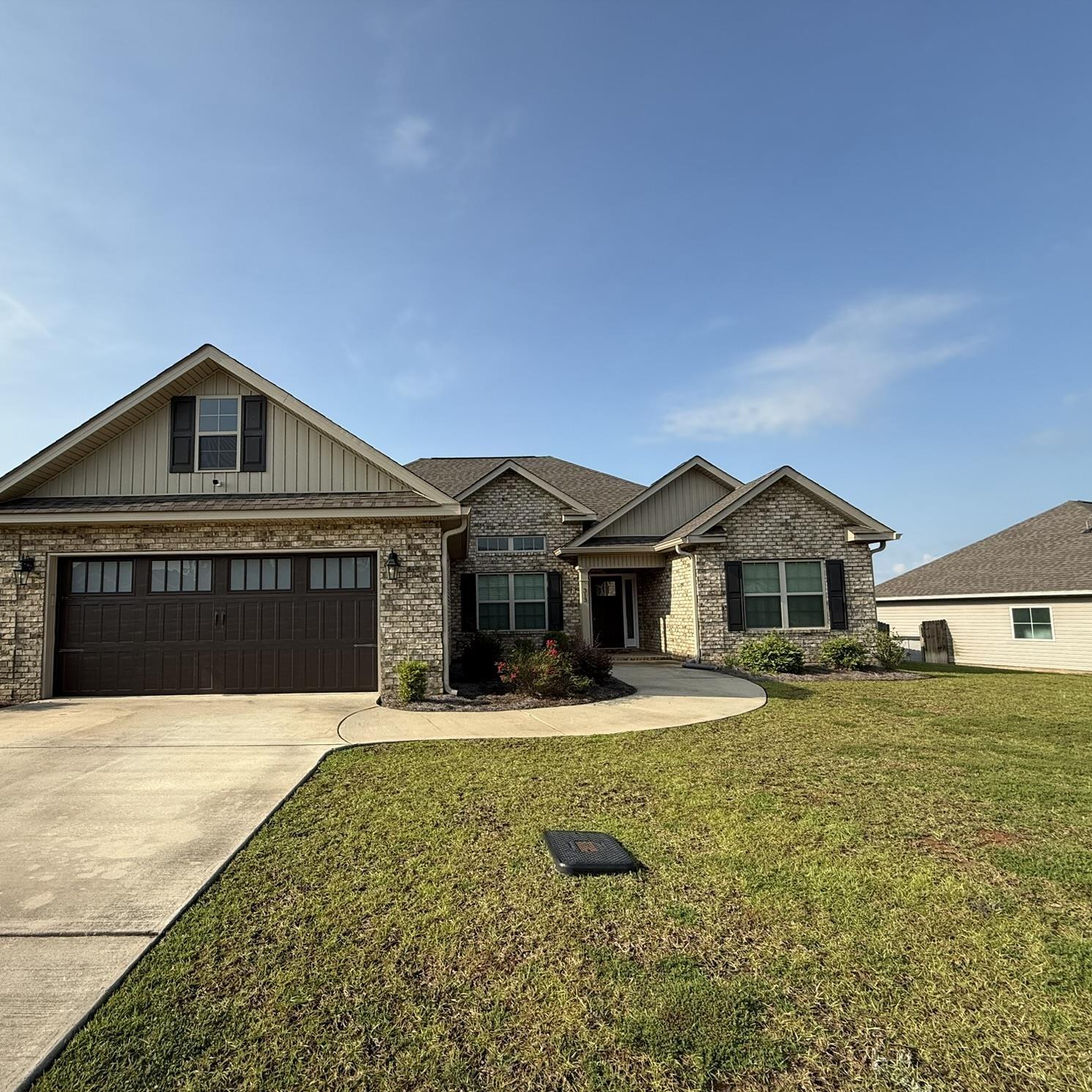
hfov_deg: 83.5
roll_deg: +0.7
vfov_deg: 83.9
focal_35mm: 17
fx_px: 607
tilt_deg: +5.3
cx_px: 469
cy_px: 561
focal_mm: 2.22
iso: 50
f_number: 2.2
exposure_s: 1/1431
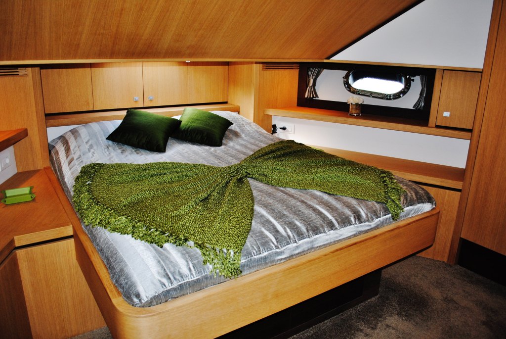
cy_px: 170
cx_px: 253
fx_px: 380
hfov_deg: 67.3
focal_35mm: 27
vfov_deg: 48.0
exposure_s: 1/60
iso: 200
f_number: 3.5
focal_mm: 18
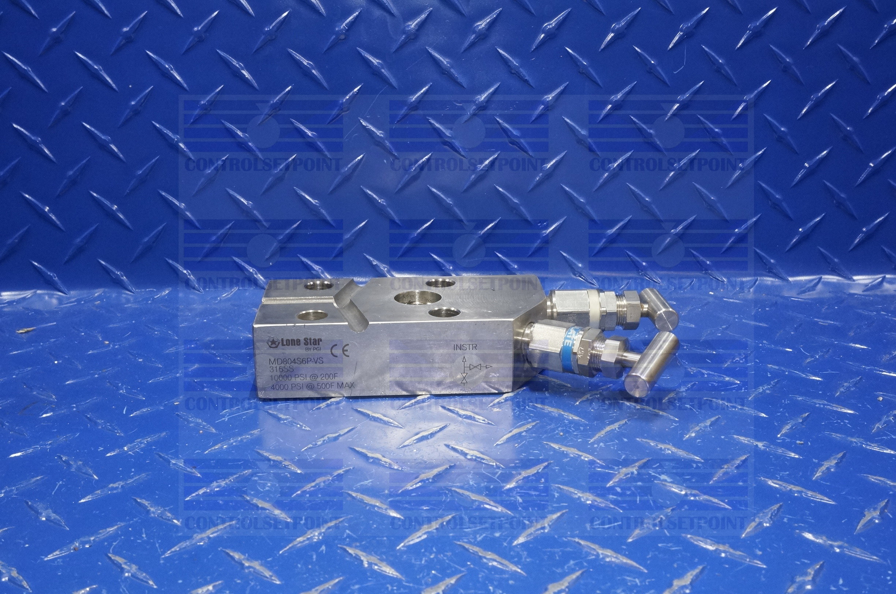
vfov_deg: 30.7
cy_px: 297
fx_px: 1081
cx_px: 448
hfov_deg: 45.0
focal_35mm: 44
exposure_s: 1/20
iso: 1600
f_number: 14
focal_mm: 29
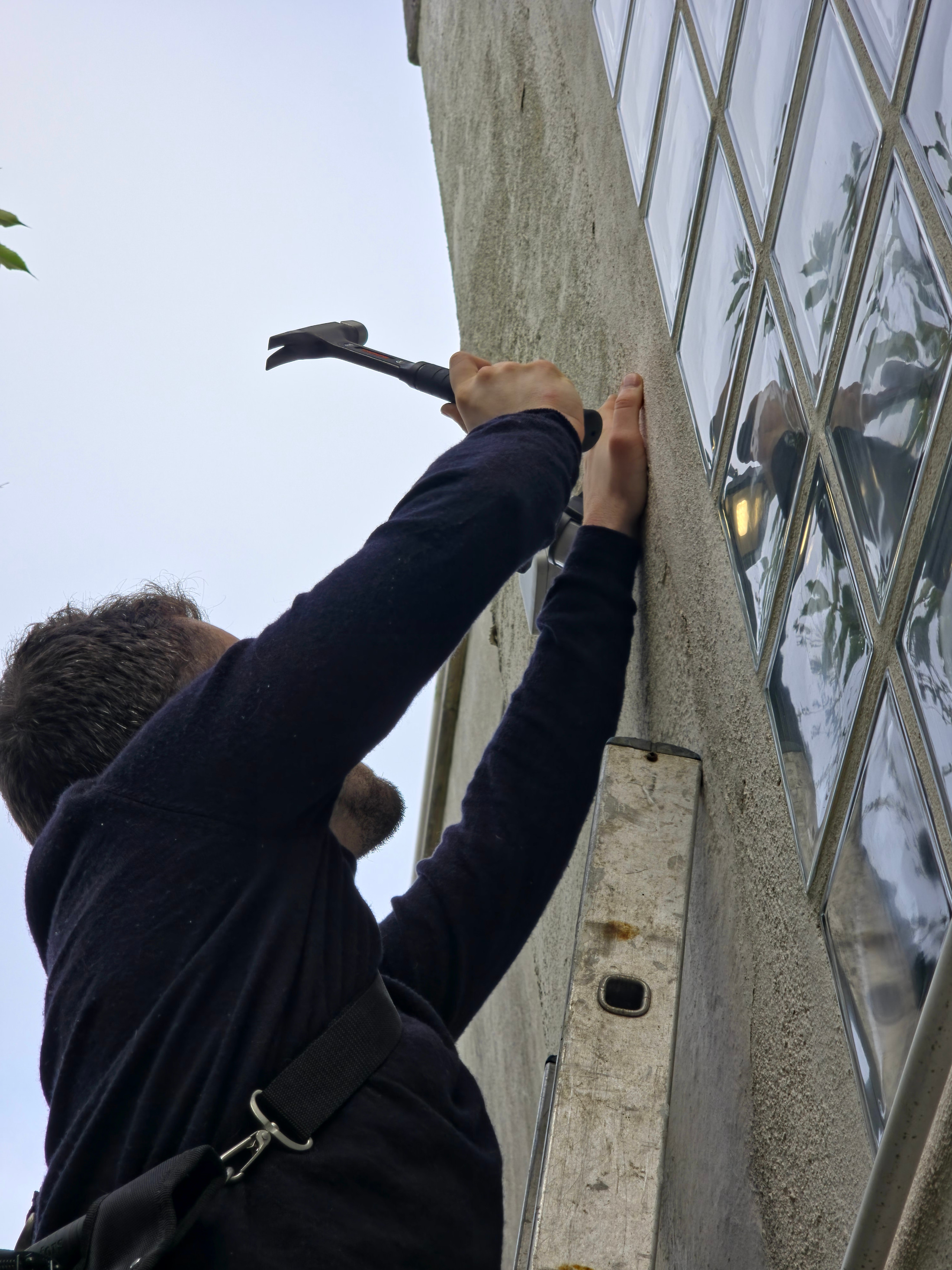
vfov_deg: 28.2
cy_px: 635
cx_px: 476
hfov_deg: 21.3
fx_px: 2530
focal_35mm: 69
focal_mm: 7.9
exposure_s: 1/545
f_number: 2.4
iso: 50
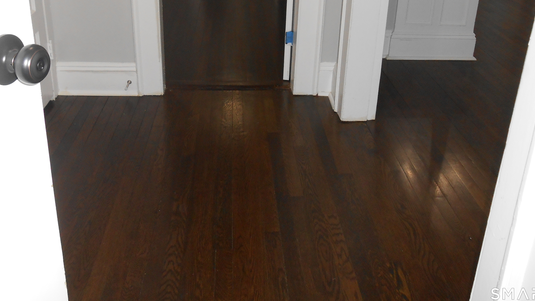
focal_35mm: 38
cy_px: 71
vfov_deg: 30.6
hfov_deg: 52.8
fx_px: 539
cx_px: 272
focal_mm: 5.3
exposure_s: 1/25
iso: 250
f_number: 3.8
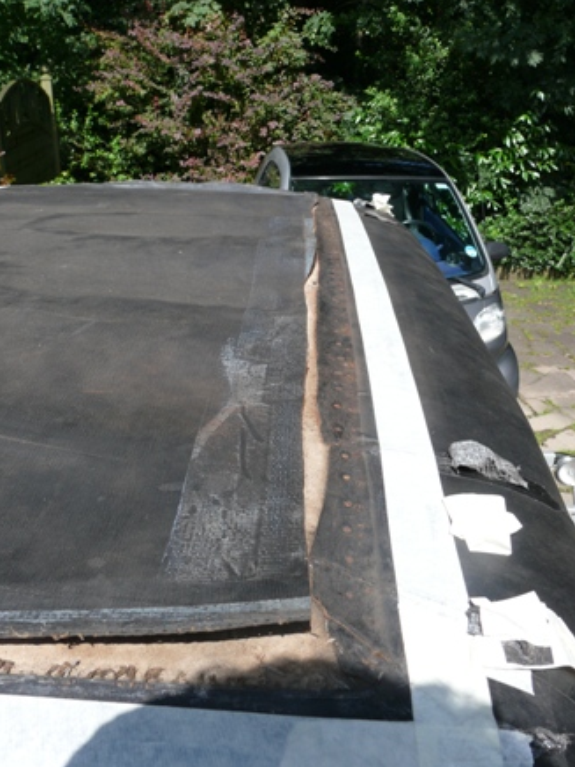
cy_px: 380
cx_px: 285
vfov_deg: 51.4
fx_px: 797
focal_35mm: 36
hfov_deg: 39.7
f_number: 5.6
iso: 100
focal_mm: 7.4
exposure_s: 1/320
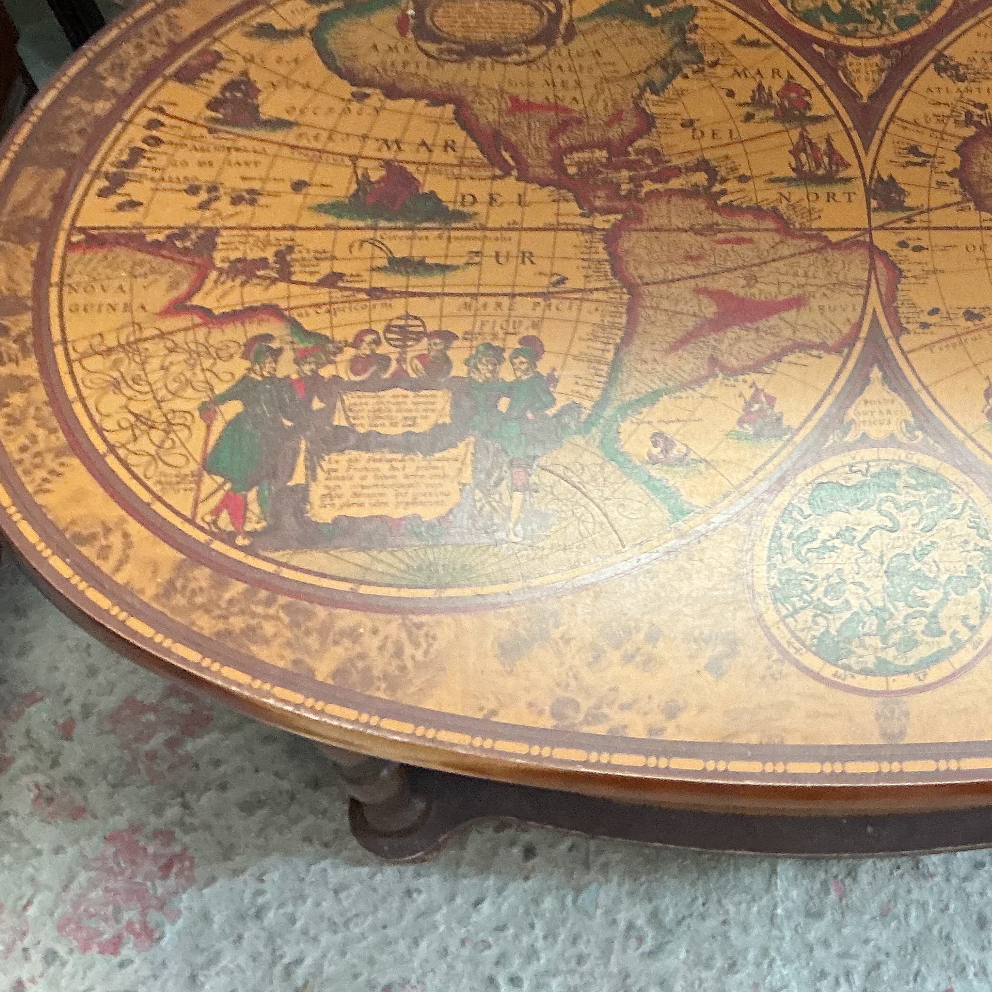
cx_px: 897
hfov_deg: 32.9
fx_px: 1589
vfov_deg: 34.5
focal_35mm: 49
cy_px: 370
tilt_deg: -56.7
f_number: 1.8
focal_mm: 3
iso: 160
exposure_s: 1/50
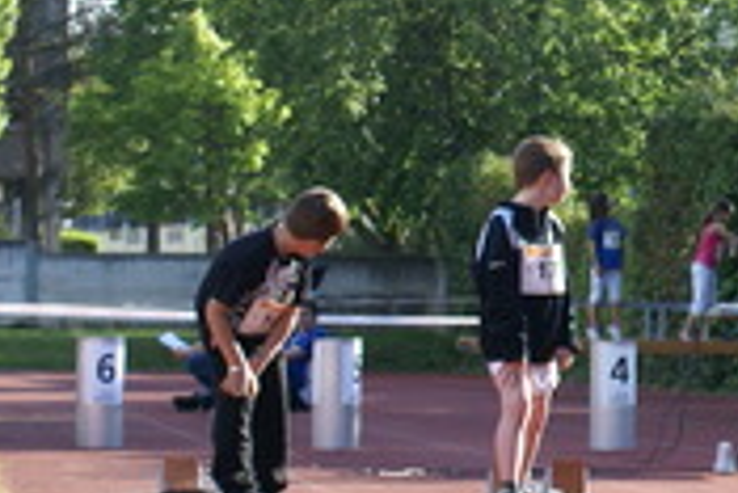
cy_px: 93
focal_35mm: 231
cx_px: 1126
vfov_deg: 6.0
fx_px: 4739
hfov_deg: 8.7
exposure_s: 1/160
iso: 160
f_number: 5.6
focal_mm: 50
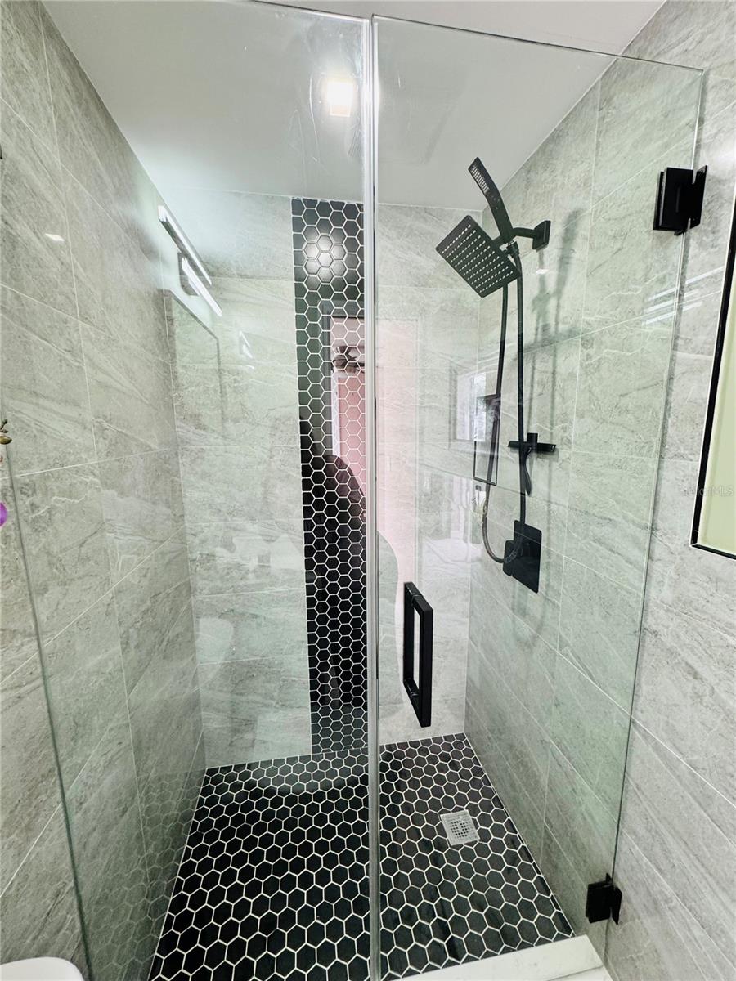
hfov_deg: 85.7
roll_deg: +0.6
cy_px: 490
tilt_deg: -9.6
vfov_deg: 102.1
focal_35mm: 14
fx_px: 397
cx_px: 368
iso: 200
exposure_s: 1/60
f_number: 2.2
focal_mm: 2.22
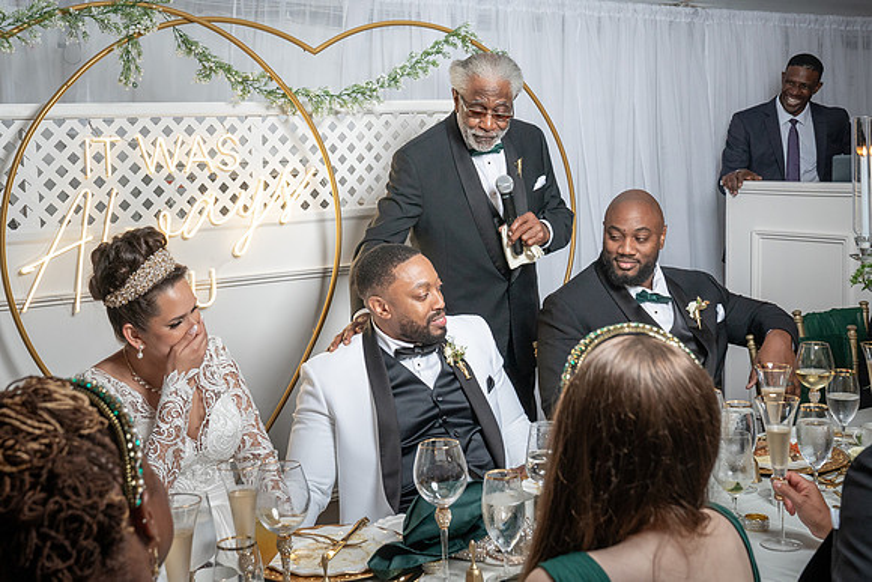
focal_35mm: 49
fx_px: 1199
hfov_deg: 39.9
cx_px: 397
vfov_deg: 27.2
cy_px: 205
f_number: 5.6
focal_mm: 37
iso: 1000
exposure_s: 1/200
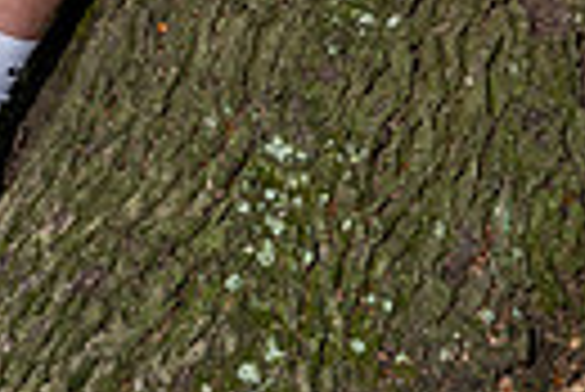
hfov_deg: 11.3
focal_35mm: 180
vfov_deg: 7.2
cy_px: -554
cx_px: 76
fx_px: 2928
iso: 100
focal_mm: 52
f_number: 8
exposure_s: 1/125
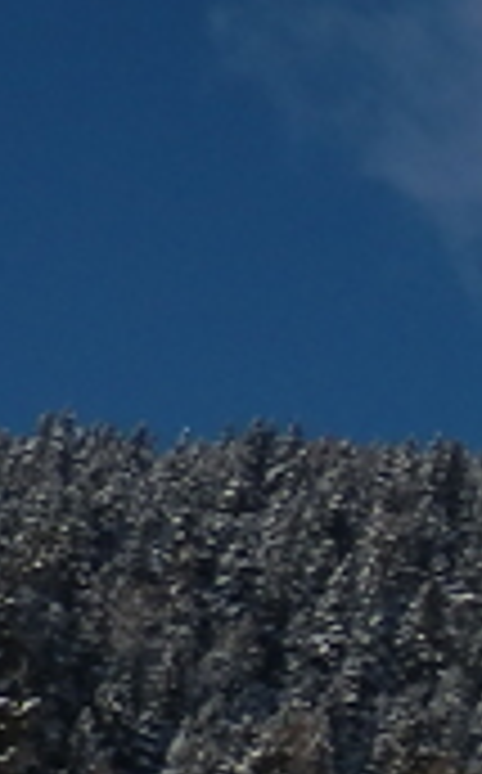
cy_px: 747
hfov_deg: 6.6
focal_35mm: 158
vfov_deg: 13.1
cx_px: 1901
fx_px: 3332
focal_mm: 4.5
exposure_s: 1/400
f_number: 8.7
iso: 80
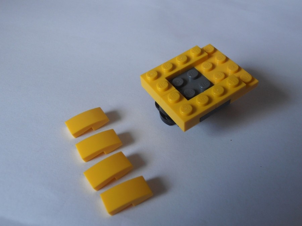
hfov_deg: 50.1
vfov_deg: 38.7
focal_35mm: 37
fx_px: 323
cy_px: 113
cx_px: 151
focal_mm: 6.61
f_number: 3.9
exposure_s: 1/40
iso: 100
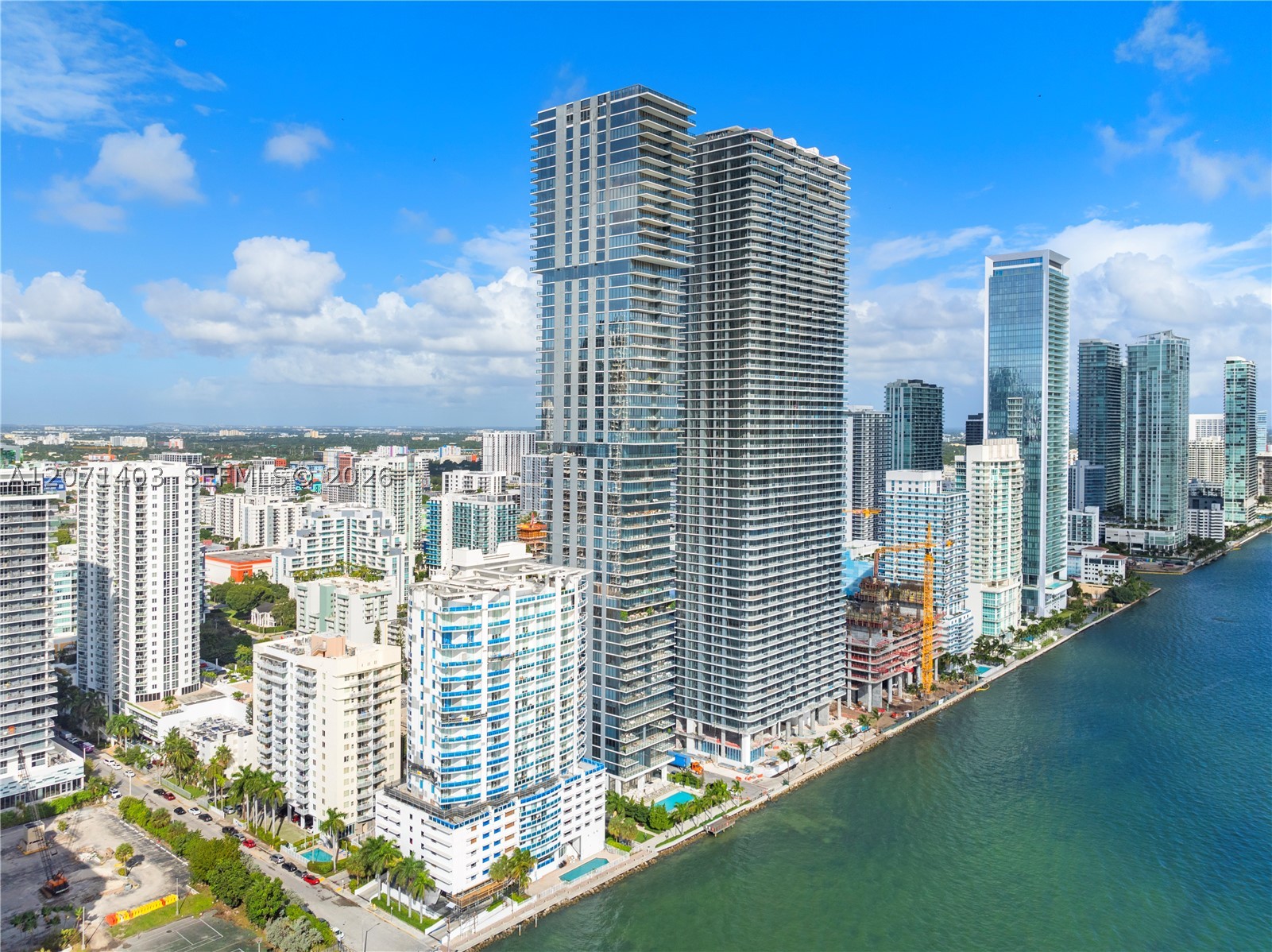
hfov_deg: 71.6
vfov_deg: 56.7
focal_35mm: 24
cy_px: 476
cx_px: 636
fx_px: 881
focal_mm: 12.29
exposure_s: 1/240
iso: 130
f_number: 2.8
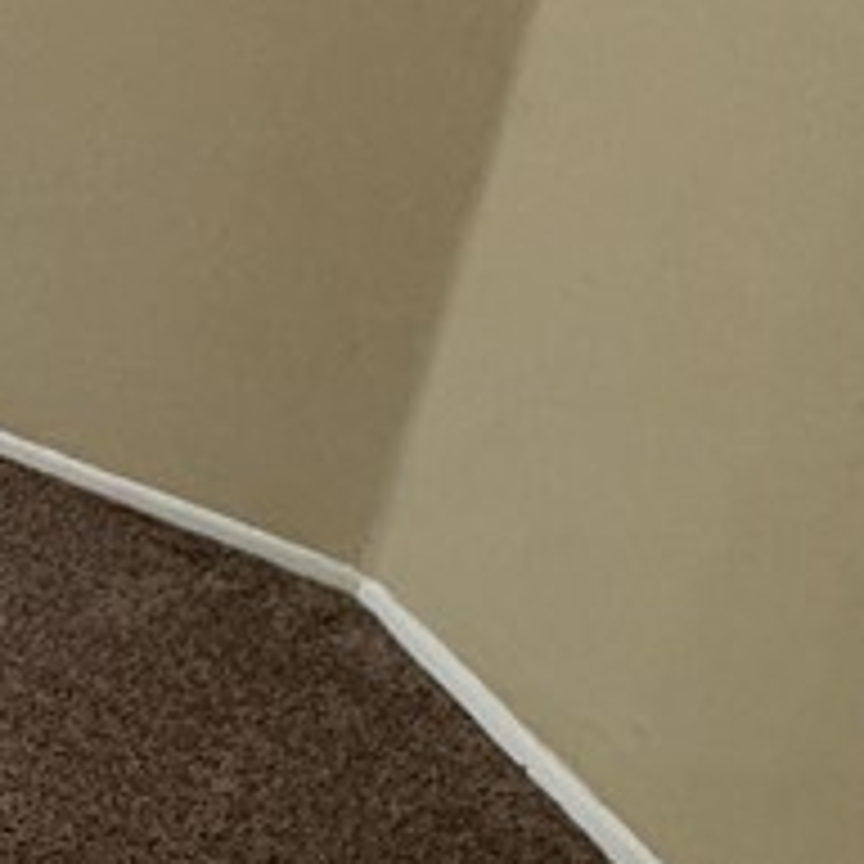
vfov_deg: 25.4
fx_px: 1864
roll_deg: +0.6
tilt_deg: -20.7
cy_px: 104
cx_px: -1030
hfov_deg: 16.5
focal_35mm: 66
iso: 250
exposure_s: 1/60
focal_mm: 2.22
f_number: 2.2
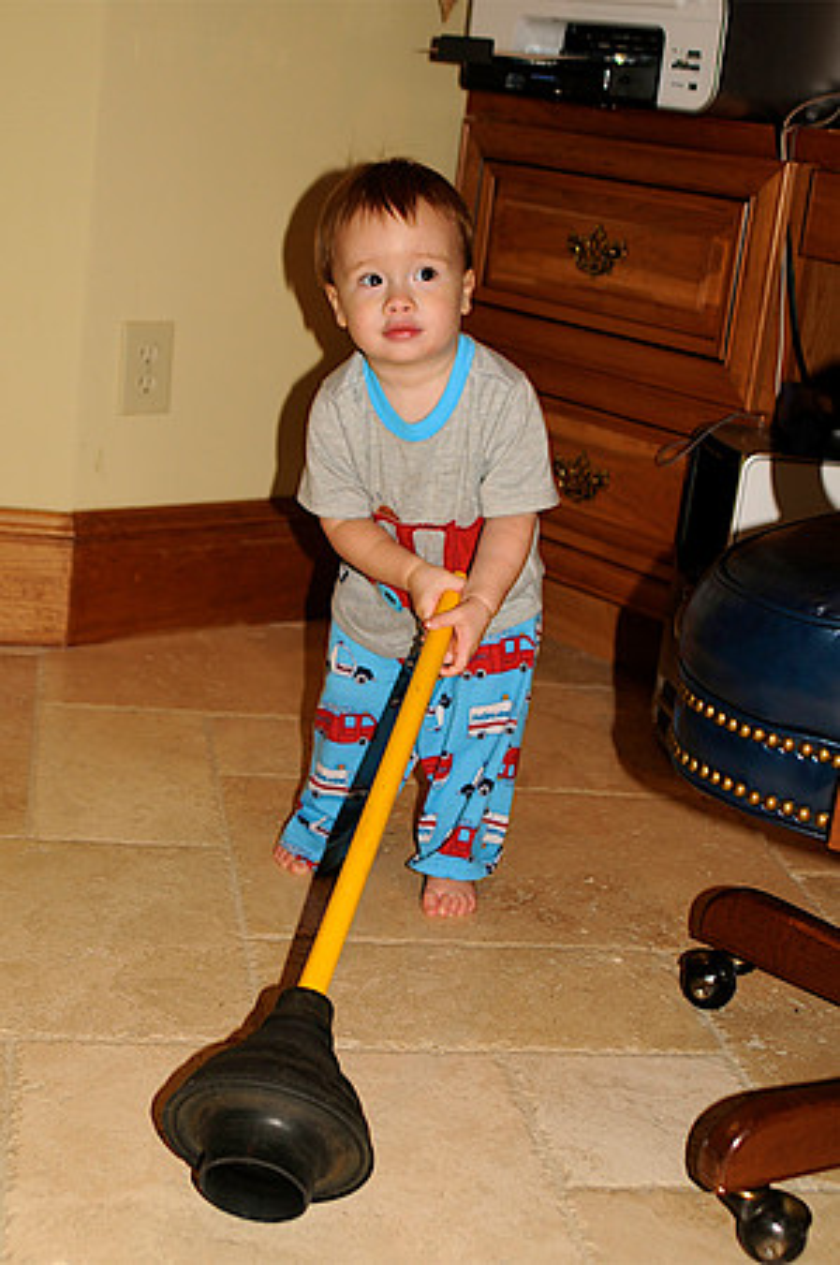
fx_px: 1842
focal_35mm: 52
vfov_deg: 37.9
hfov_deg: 25.7
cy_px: 632
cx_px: 420
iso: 200
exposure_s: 1/60
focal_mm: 35
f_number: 3.8
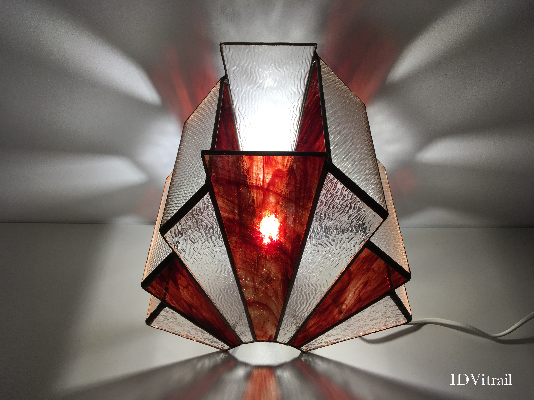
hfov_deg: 61.7
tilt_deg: -46.2
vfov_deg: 48.2
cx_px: 267
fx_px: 447
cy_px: 200
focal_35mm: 29
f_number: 2.2
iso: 32
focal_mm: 4.15
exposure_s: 1/50
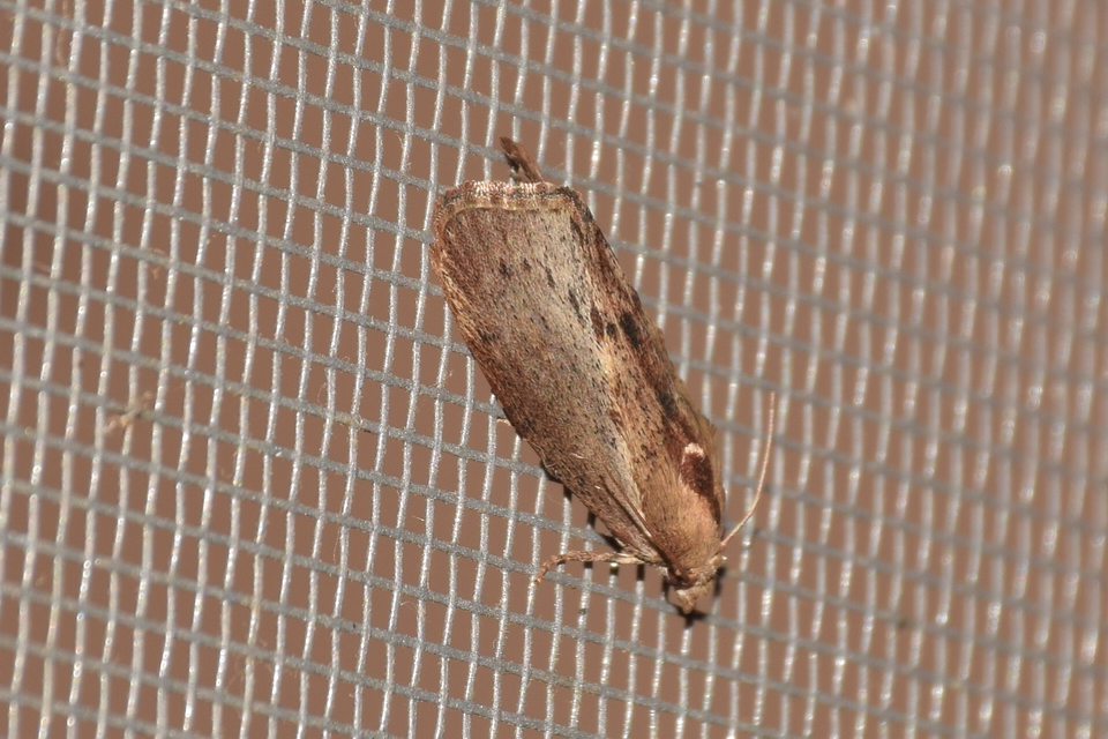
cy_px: 370
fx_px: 6463
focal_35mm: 210
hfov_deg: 9.8
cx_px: 554
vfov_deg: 6.5
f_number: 13
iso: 100
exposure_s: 1/160
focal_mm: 140
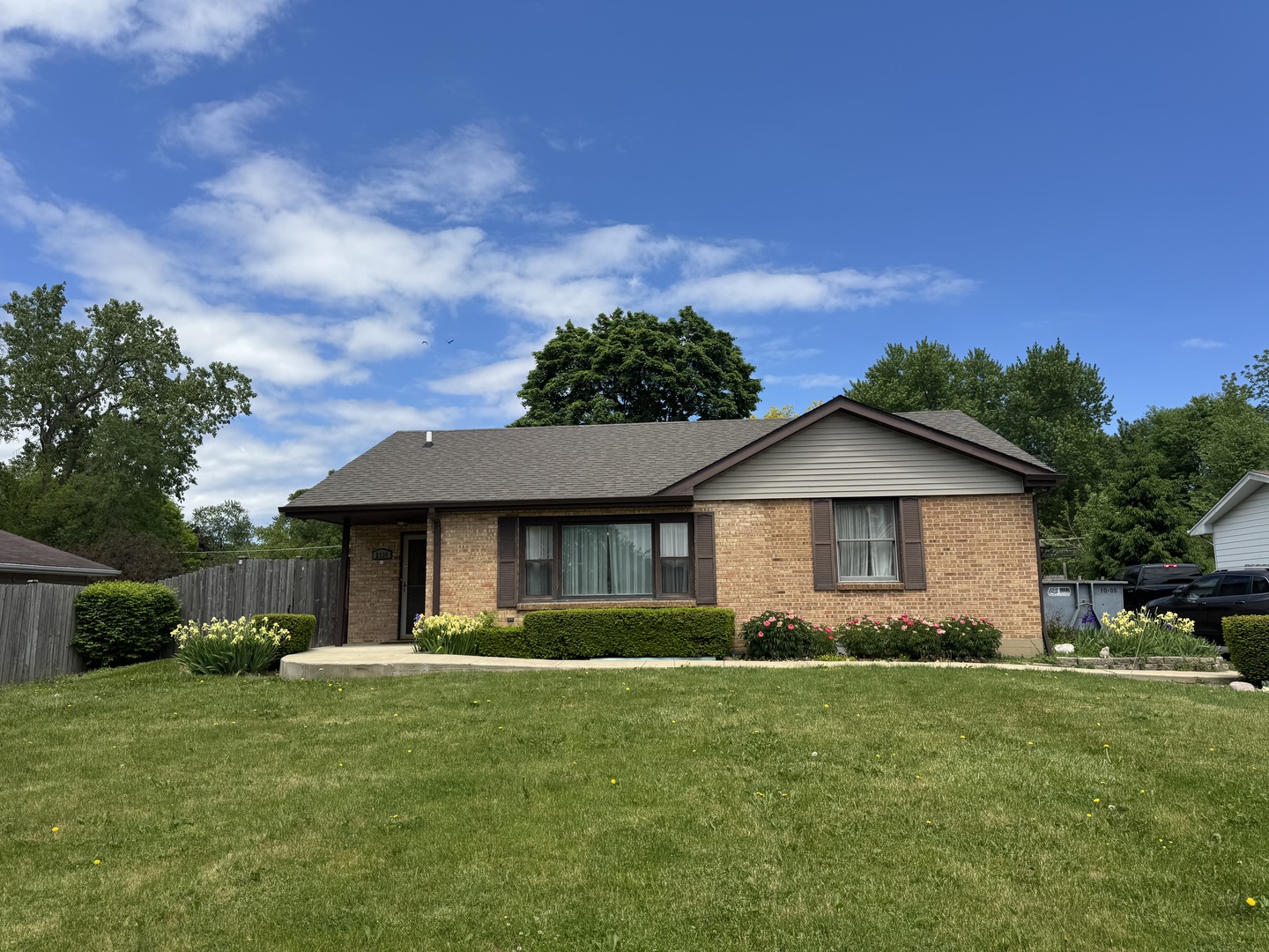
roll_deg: +1.3
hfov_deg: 71.6
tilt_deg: +9.4
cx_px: 634
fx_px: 880
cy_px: 476
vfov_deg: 56.8
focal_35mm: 24
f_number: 1.78
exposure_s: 1/4608
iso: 80
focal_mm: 6.76
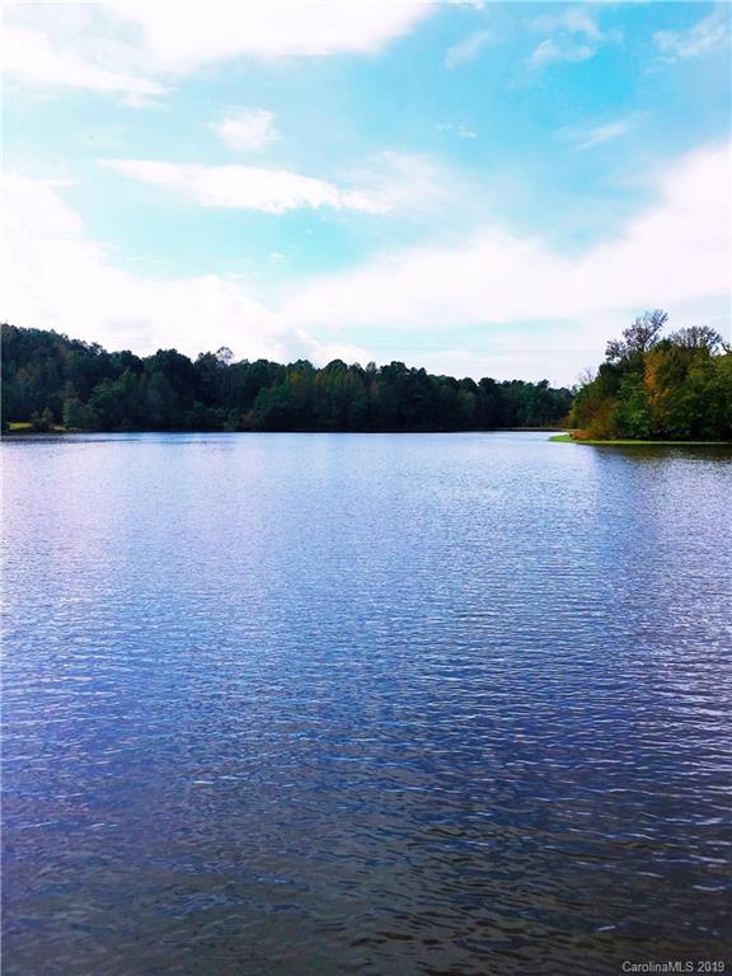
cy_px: 488
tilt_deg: -3.1
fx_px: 818
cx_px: 366
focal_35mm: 29
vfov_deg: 61.7
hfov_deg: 48.2
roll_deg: -0.1
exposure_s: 1/2024
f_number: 2.2
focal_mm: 4.15
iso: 25
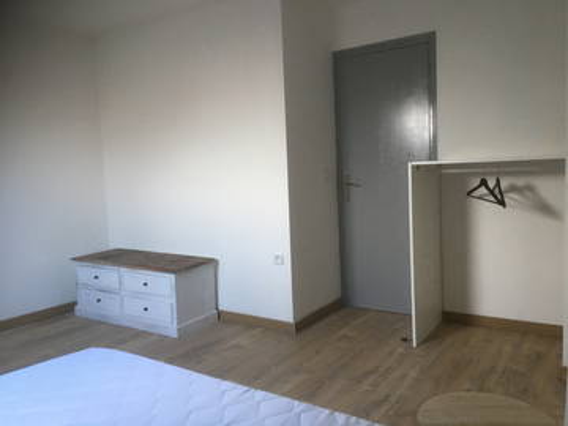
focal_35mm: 29
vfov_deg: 48.2
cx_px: 284
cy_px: 213
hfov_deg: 61.7
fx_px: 476
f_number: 2.2
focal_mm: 4.15
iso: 100
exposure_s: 1/33
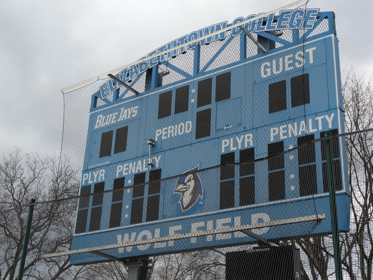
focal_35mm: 51
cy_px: 140
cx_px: 186
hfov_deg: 37.5
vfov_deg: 28.6
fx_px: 550
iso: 50
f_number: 1.89
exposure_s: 1/978
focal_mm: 5.43
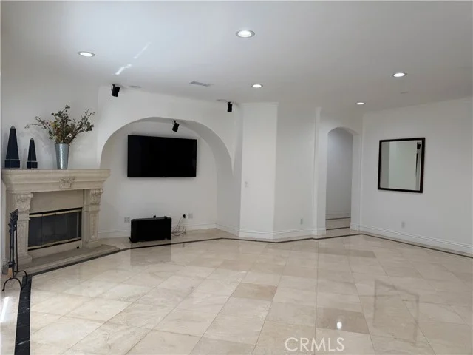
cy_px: 178
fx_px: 328
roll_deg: -0.4
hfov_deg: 71.6
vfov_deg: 56.8
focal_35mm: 24
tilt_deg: +0.1
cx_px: 236
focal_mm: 6.76
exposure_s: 1/214
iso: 80
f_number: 1.78
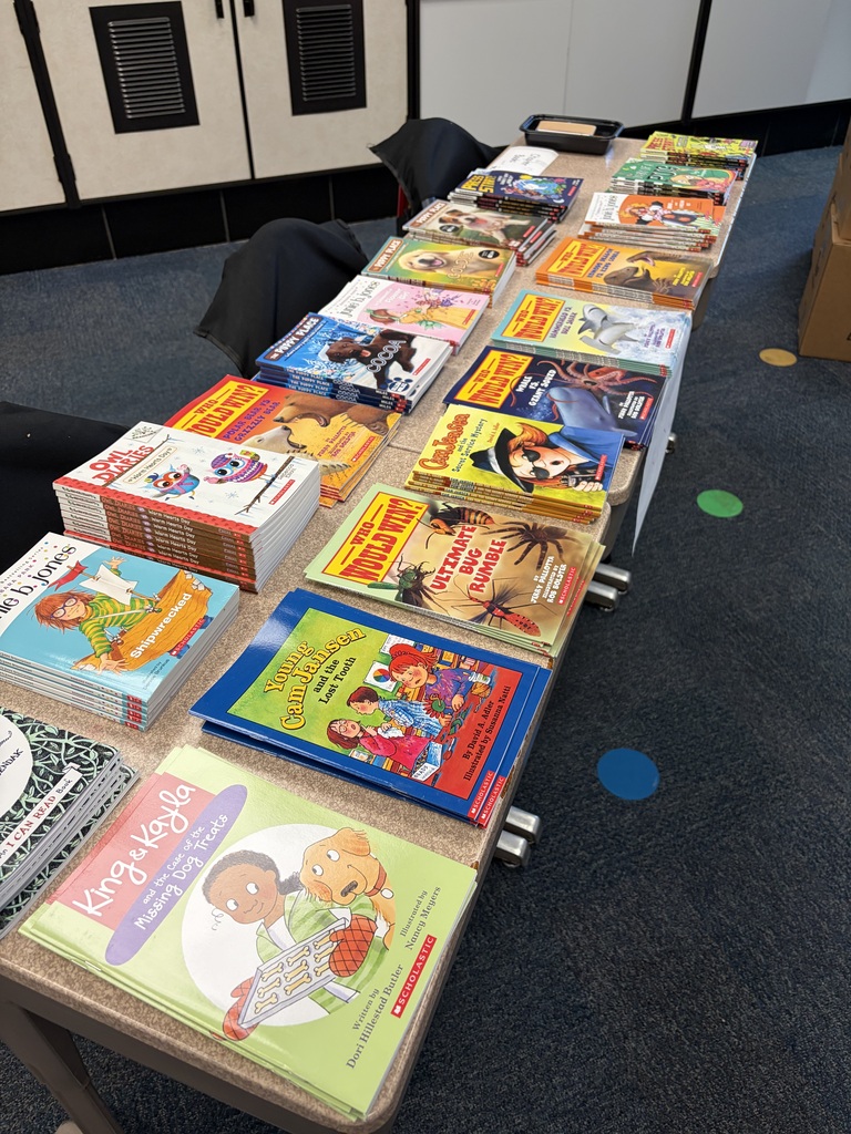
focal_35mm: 26
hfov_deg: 53.1
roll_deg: +0.5
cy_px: 567
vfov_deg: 67.3
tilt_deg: -42.2
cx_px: 426
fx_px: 852
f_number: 1.6
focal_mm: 5.96
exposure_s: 1/121
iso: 80
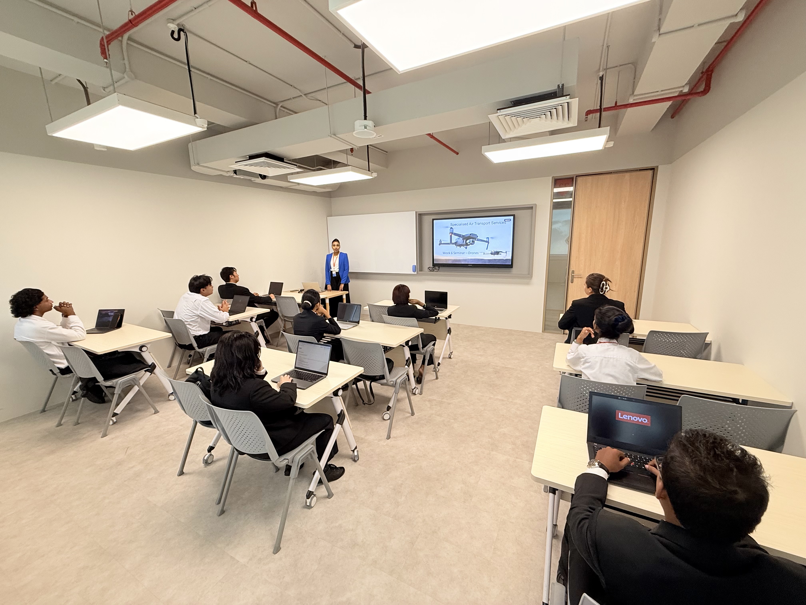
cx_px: 403
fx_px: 326
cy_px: 302
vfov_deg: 85.7
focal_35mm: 14
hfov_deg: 102.1
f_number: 2.2
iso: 125
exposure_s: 1/99
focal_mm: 2.22
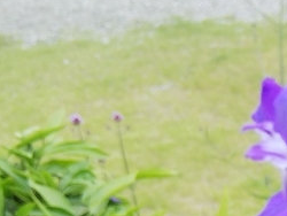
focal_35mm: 120
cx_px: 467
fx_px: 996
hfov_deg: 14.9
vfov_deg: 11.6
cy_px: 372
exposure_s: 1/60
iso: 50
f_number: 2.2
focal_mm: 3.4
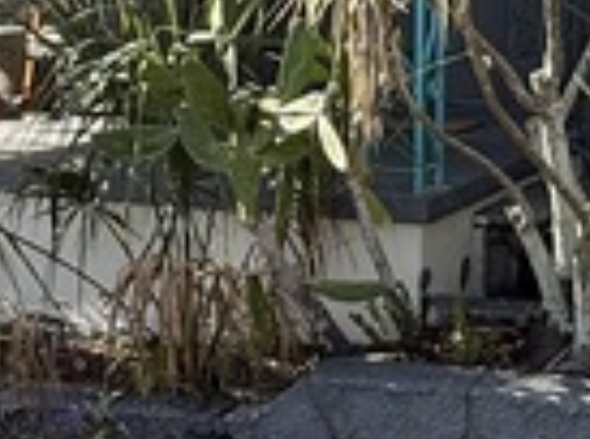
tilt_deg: -1.5
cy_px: 39
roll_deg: -0.8
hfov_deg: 23.5
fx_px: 1394
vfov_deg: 17.6
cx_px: 474
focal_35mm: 82
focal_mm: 2.22
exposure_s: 1/419
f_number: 2.2
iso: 50
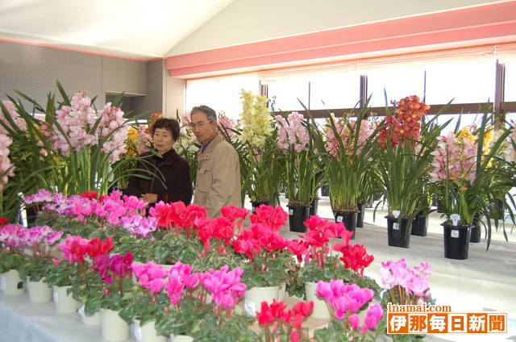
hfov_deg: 53.2
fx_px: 515
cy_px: 171
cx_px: 258
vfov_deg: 36.7
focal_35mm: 36
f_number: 4
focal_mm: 24
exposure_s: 1/125
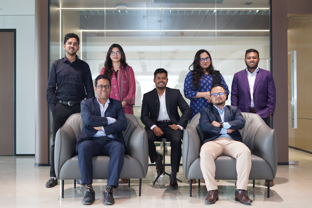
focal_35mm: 50
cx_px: 156
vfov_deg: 27.0
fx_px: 433
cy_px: 104
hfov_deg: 39.6
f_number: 2
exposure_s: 1/80
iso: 400
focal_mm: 50
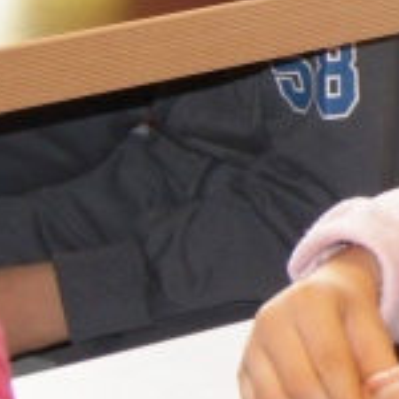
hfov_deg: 5.6
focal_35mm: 304
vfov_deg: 5.7
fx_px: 3963
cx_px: 915
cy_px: -181
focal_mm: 35
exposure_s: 1/60
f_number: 5
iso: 200
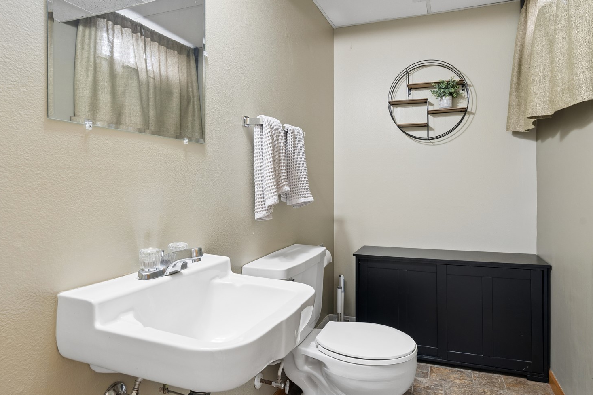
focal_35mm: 22
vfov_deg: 57.1
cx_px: 319
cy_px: 176
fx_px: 362
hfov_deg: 78.5
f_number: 8
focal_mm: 19
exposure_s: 1/5
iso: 400
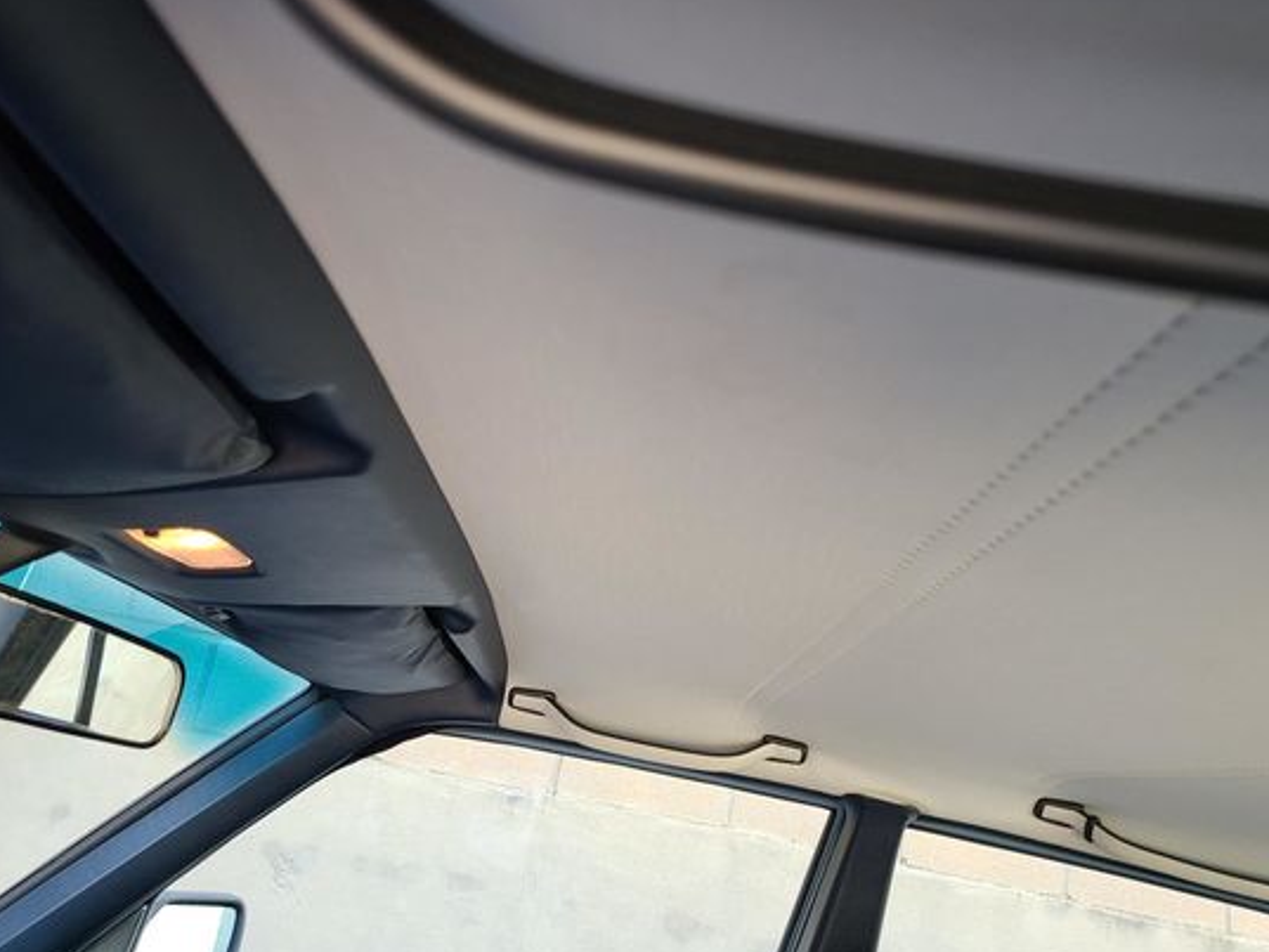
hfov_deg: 58.3
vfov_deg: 45.4
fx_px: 1137
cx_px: 671
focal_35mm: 31
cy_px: 437
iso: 80
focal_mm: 5.4
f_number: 1.8
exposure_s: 1/60
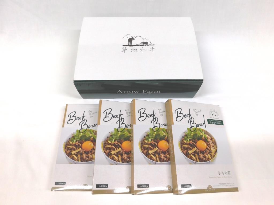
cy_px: 102
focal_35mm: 23
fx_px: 182
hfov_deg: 73.9
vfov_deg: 58.9
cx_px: 137
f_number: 3
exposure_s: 1/50
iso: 125
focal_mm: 4
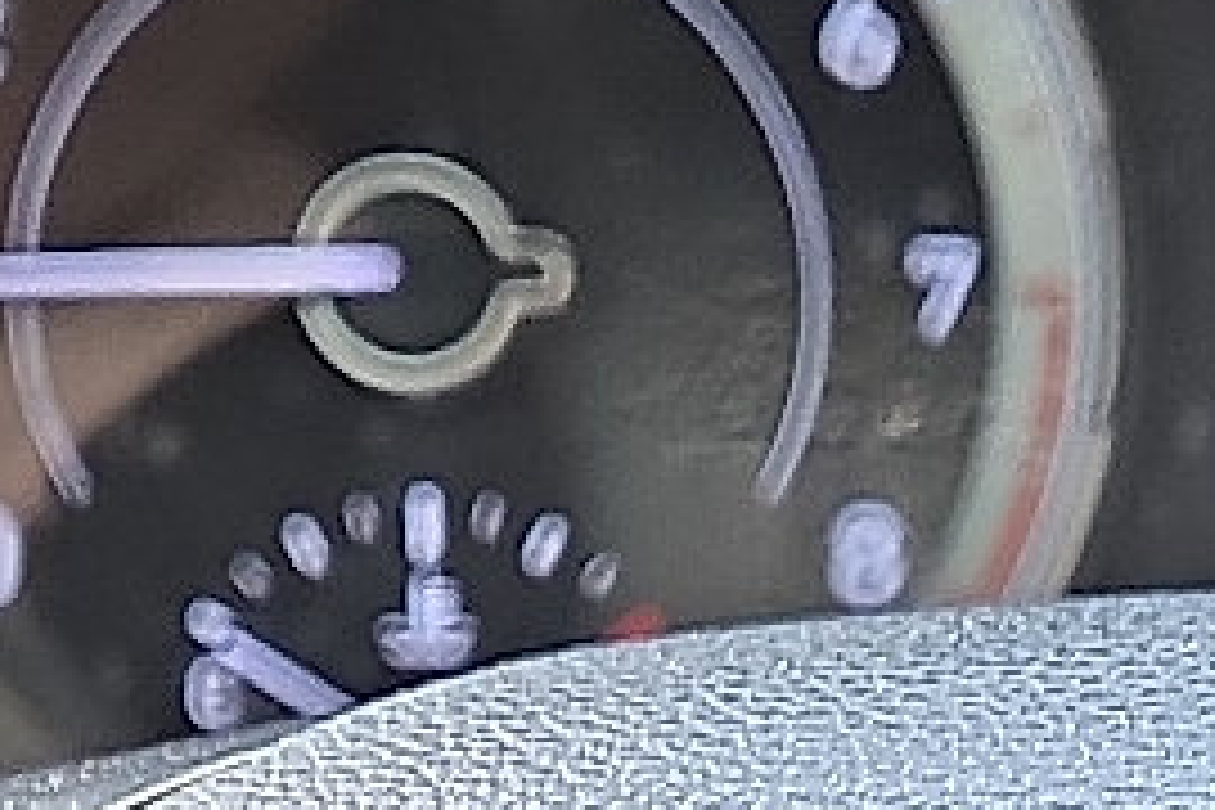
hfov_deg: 10.3
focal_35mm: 197
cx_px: 1494
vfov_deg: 6.5
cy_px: 2200
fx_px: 6648
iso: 60
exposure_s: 1/59.2
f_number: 1.8
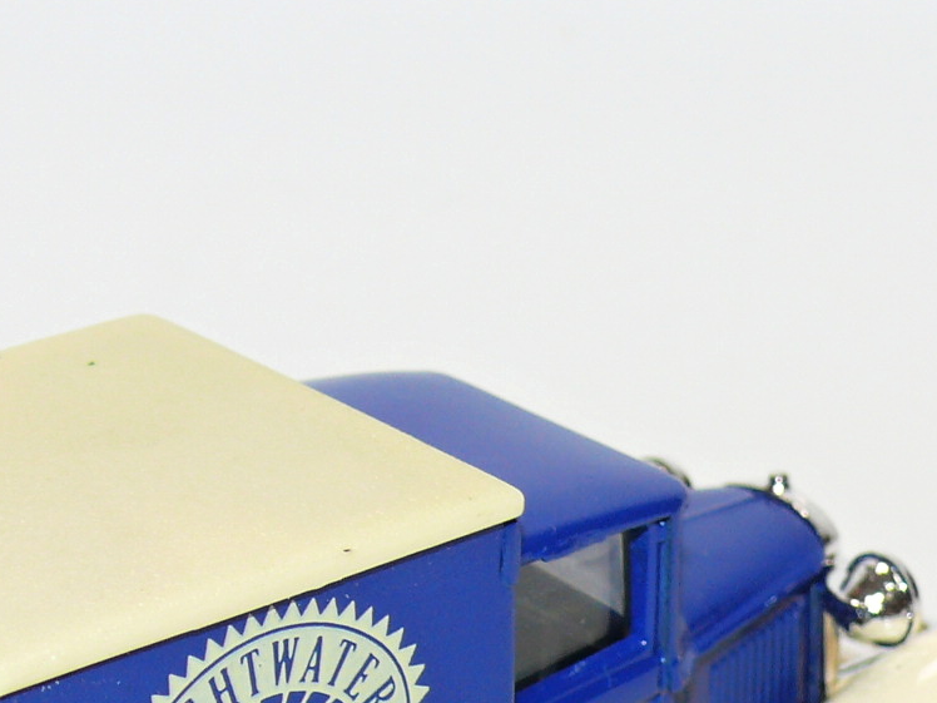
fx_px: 5035
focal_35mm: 186
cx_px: 346
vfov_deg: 7.9
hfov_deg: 10.6
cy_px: 703
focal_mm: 12.2
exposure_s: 1/30
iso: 100
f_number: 4
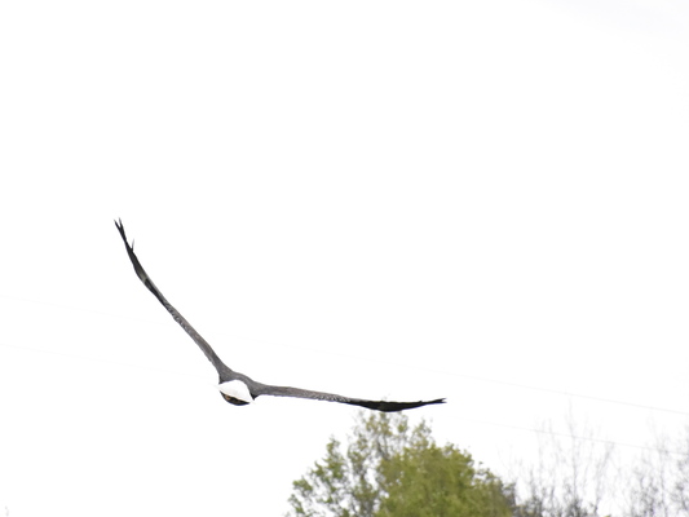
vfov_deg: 3.8
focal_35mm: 388
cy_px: 268
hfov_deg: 5.1
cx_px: 216
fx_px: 7725
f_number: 5.6
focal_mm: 140
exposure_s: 1/1000
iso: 5000
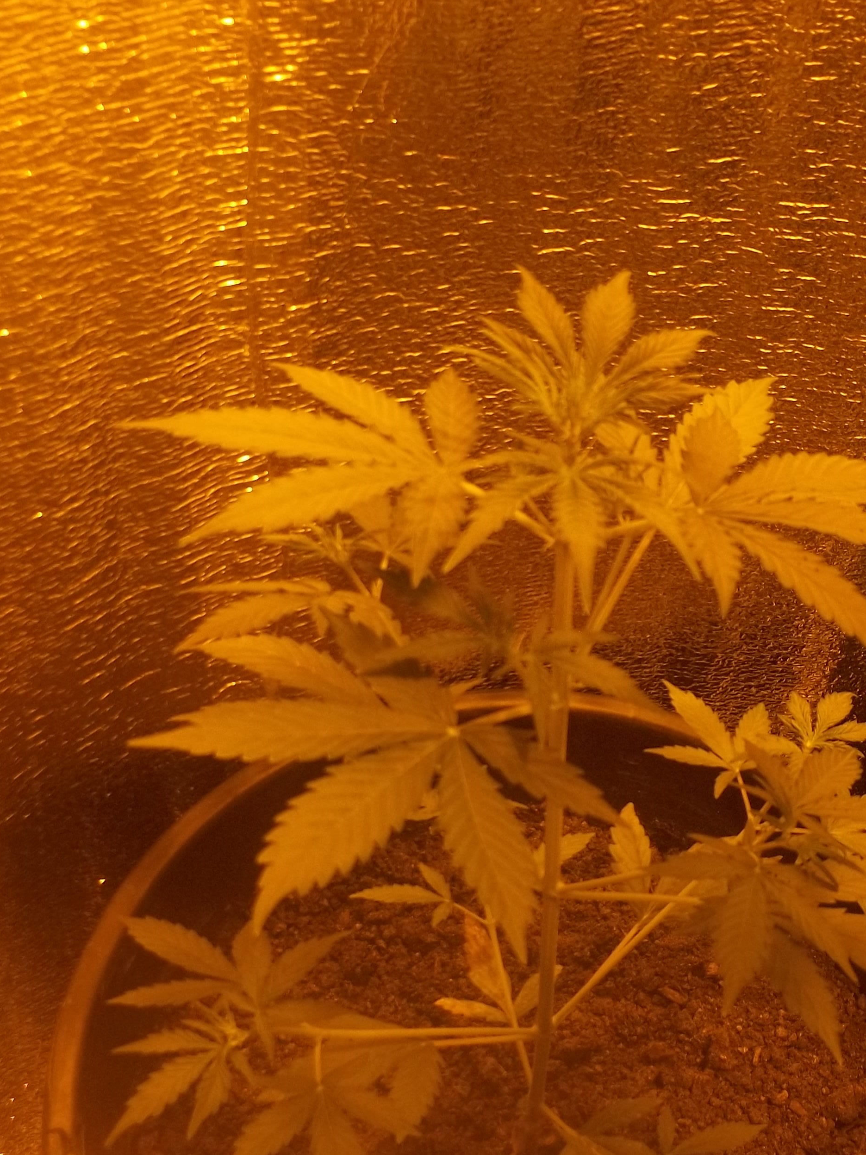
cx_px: 549
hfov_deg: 26.5
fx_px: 1835
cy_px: 623
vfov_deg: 34.9
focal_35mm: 55
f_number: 2.9
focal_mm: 5.7
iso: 64
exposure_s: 1/200
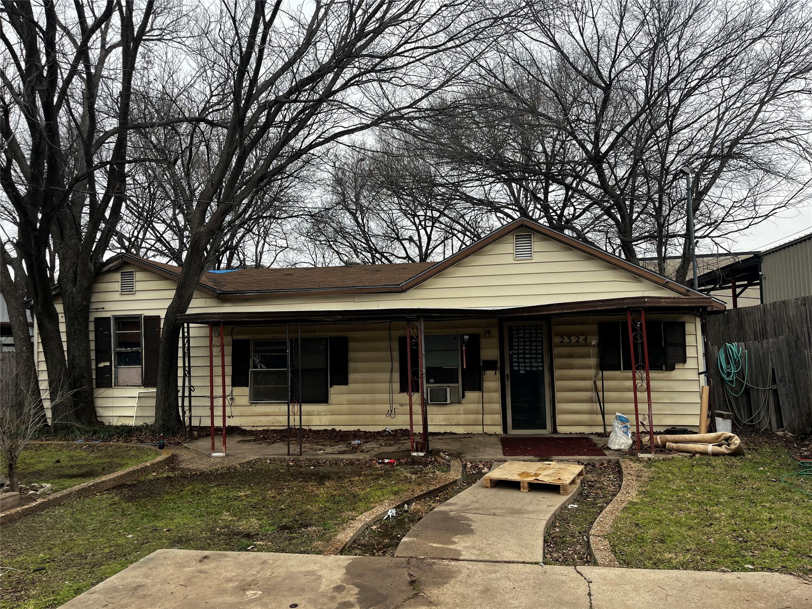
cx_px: 406
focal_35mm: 26
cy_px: 304
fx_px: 610
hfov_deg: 67.3
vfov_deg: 53.1
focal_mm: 5.1
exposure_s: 1/684
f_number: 1.6
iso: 50
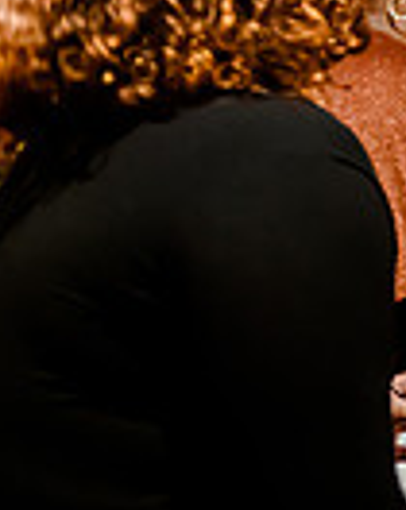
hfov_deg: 10.0
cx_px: 1075
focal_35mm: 128
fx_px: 1929
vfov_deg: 14.8
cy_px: 6
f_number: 2.8
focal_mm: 31
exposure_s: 1/100
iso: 5000
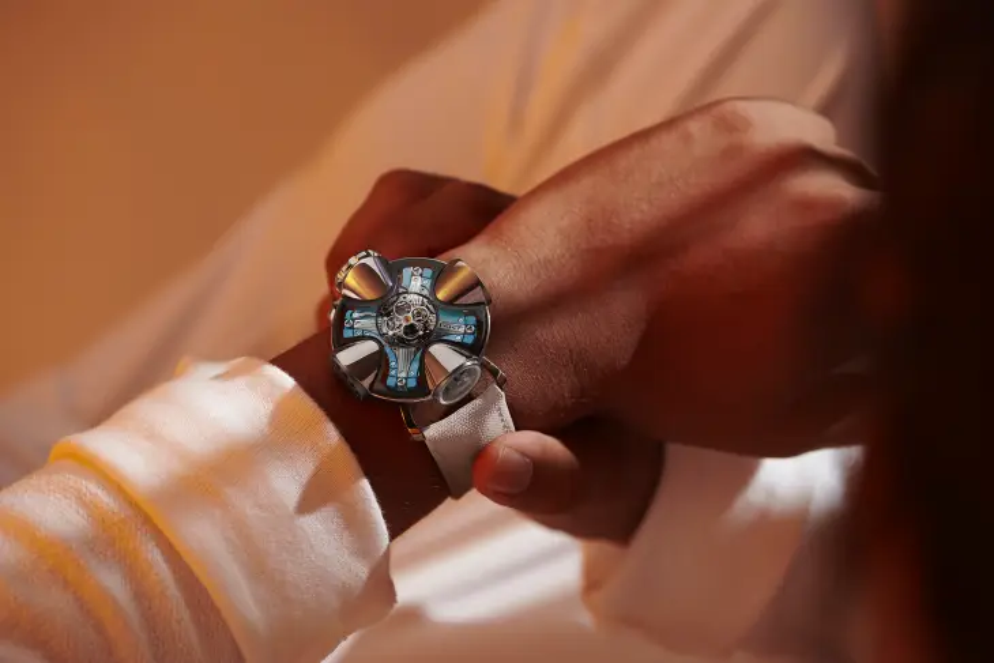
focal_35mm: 105
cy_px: 332
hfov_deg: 19.5
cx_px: 497
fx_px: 2900
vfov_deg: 13.0
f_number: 7.1
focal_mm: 105
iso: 31
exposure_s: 1/200
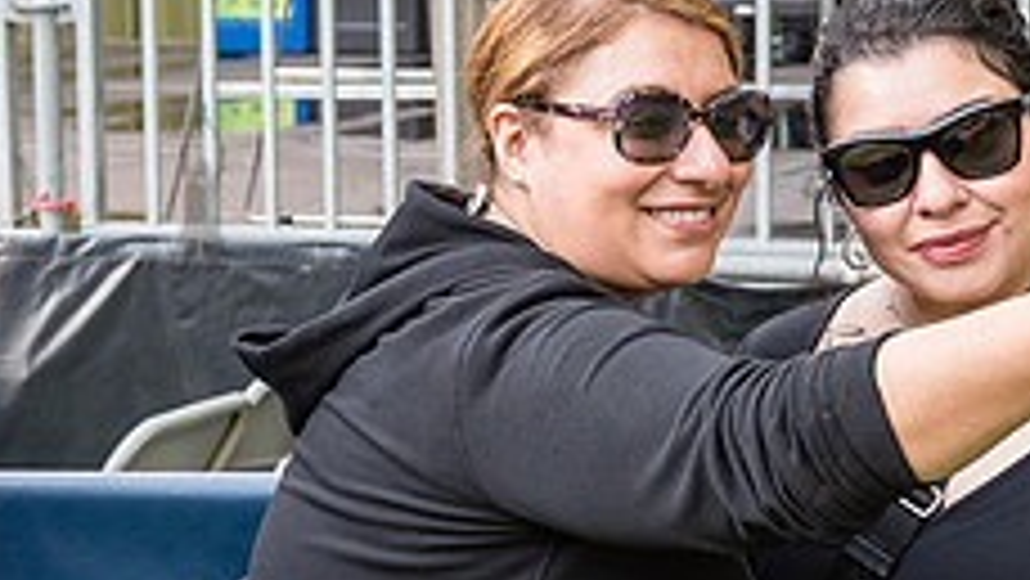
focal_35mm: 127
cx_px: 883
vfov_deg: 9.6
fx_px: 3470
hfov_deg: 16.7
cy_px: 297
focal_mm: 32
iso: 1000
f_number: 4.5
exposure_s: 1/160
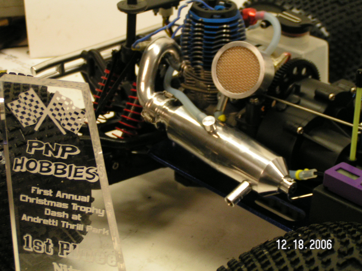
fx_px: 858
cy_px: 136
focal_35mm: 82
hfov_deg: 23.8
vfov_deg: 18.0
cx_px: 181
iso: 200
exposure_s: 1/50
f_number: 3.2
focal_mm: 12.6
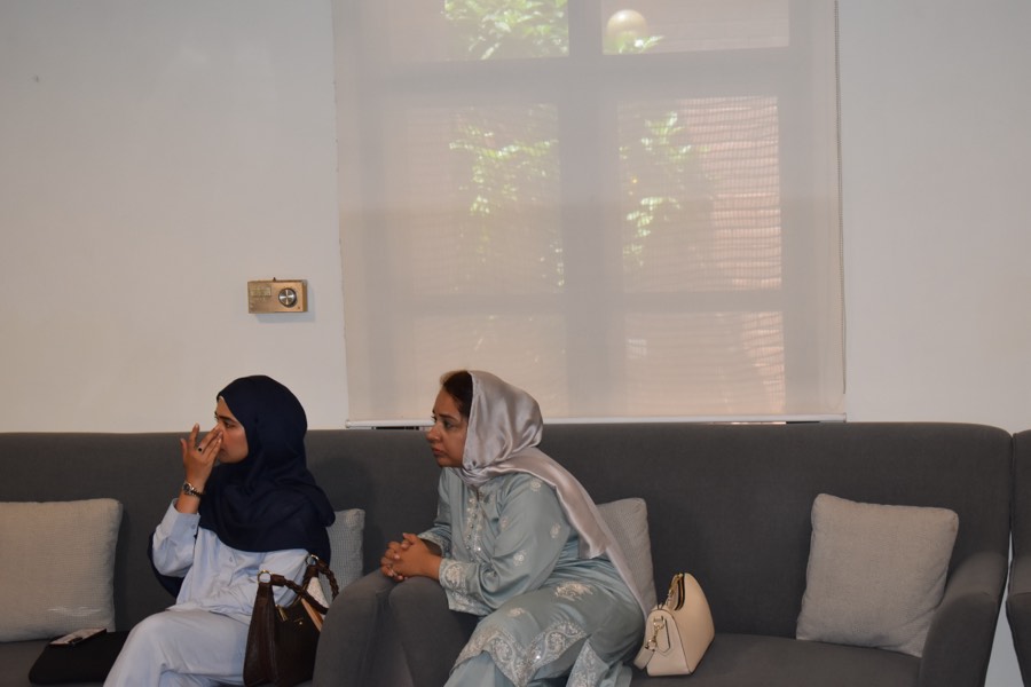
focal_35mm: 82
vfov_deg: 16.6
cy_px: 344
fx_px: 2363
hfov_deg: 24.6
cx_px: 516
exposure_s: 1/60
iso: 900
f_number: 5.6
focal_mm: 55
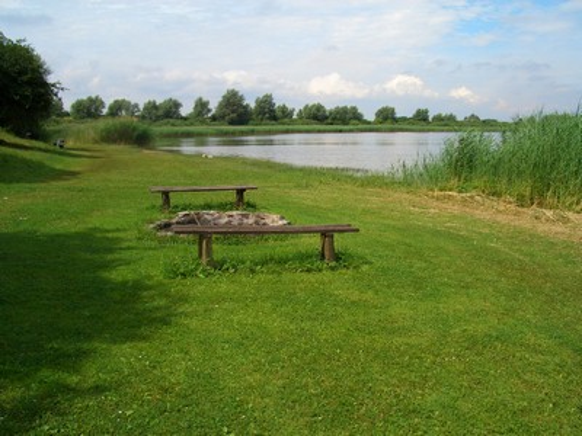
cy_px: 218
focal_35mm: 35
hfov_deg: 52.6
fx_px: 588
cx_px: 291
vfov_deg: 40.7
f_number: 4.3
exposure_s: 1/500
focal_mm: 5.8
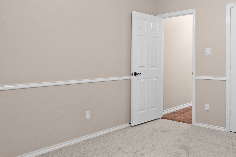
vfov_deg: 42.3
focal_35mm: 31
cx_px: 169
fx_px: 203
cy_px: 70
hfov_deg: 58.0
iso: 800
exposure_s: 1/2
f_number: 7.1
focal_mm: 16
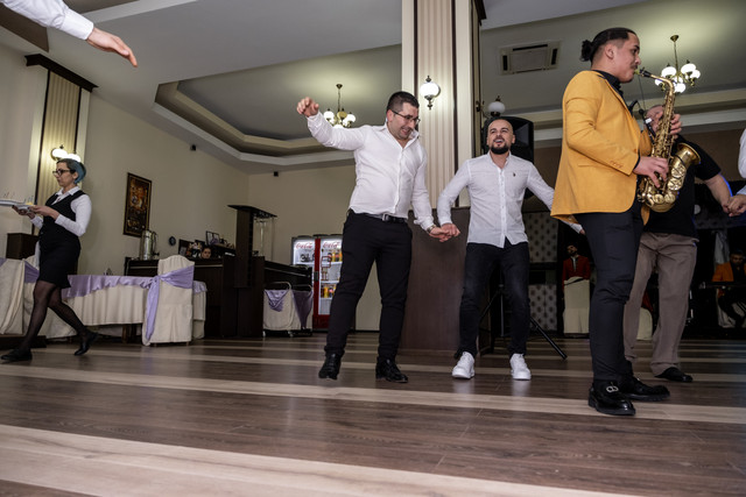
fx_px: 497
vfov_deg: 53.2
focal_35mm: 24
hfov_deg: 73.7
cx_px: 373
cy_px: 248
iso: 1000
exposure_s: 1/160
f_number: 2.8
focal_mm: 16
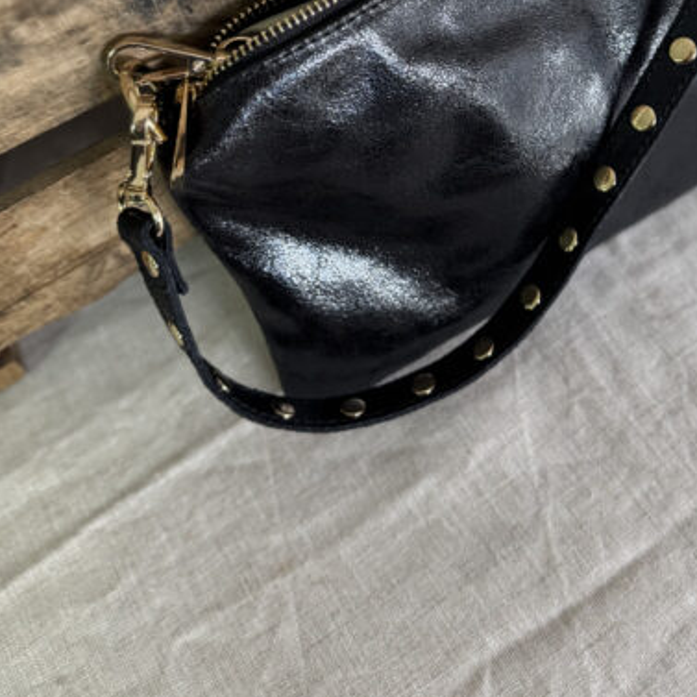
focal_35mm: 45
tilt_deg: -56.4
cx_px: 466
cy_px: 59
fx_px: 1025
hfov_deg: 37.1
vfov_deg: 35.2
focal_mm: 6.76
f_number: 1.78
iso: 320
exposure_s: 1/50
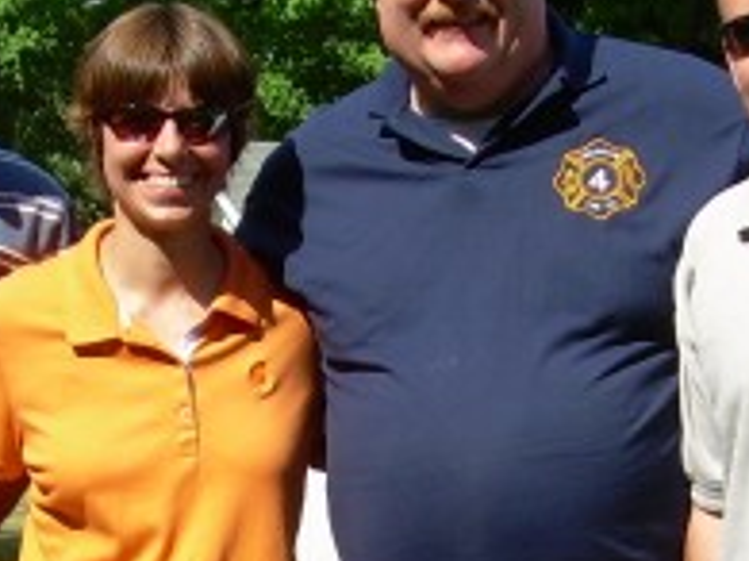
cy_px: 649
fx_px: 4606
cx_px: 369
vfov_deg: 6.9
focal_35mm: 213
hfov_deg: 9.3
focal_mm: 11
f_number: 3.6
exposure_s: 1/500
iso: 50
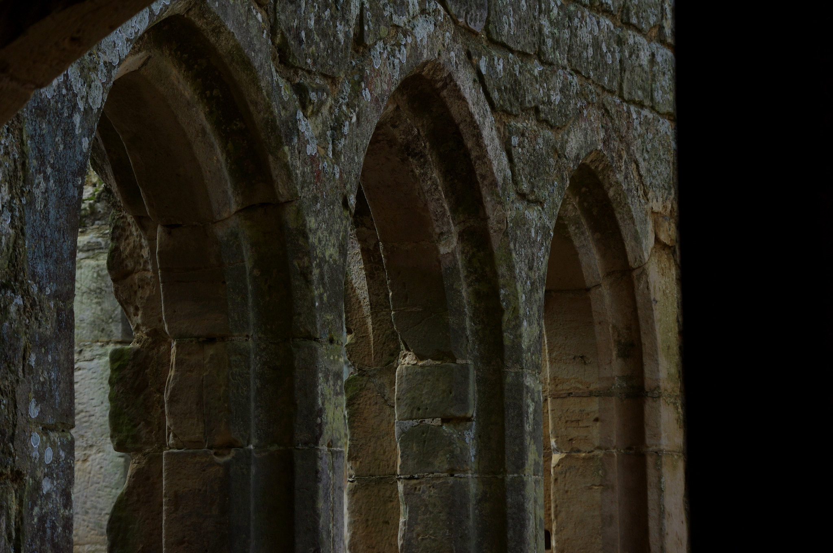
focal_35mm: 117
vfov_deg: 11.7
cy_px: 276
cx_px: 416
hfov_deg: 17.5
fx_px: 2704
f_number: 10
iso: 400
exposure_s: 1/160
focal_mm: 77.5
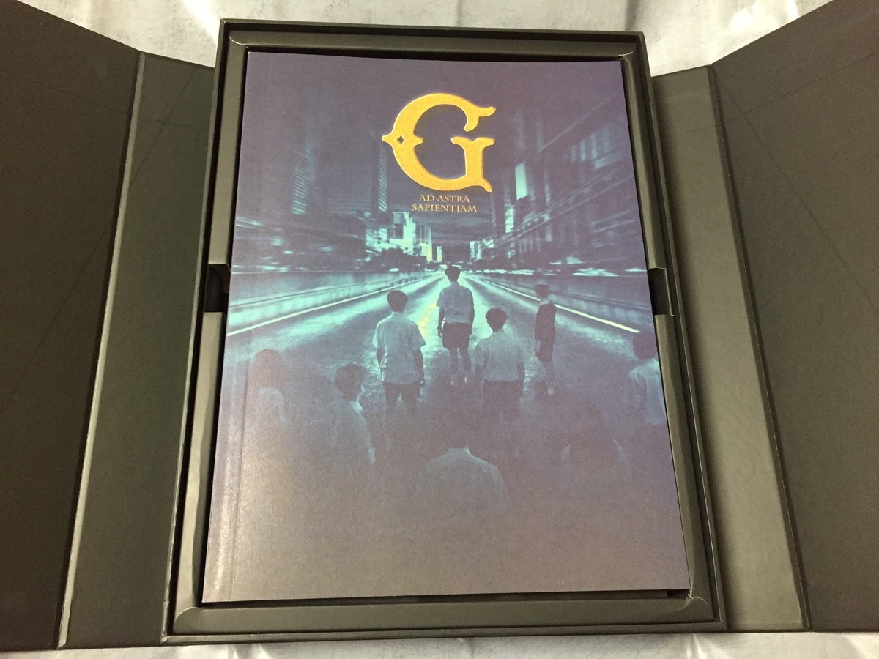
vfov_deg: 48.2
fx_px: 736
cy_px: 330
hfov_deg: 61.7
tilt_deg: -69.2
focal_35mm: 29
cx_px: 440
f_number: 2.2
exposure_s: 1/24
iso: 250
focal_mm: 4.15
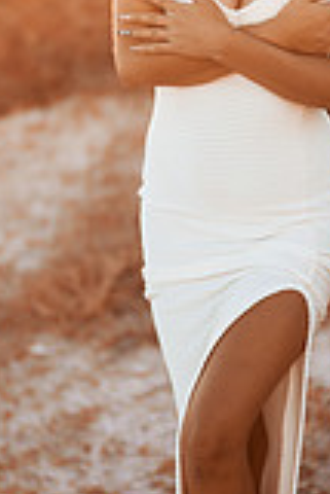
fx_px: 2236
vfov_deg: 12.6
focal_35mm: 163
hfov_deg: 8.4
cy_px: 198
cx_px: 271
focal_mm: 58
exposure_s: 1/3200
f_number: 1.4
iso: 80
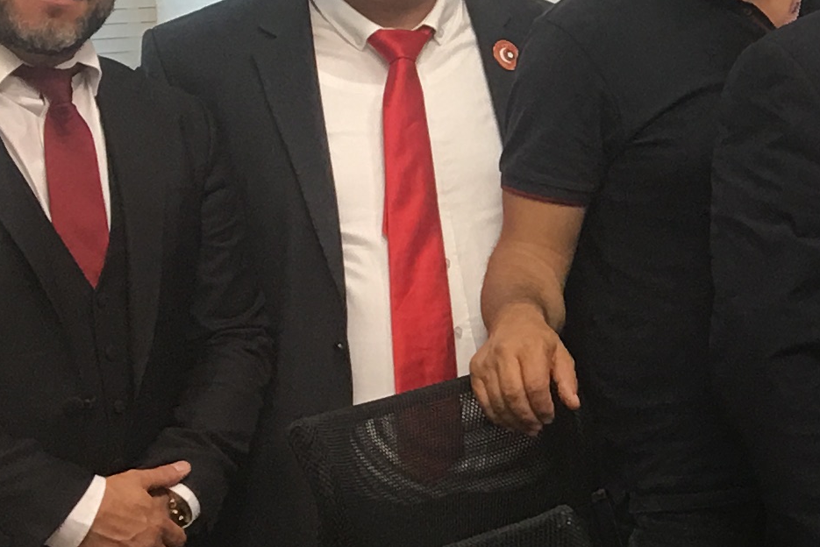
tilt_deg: -6.3
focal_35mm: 130
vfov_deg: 10.6
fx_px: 2962
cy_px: 286
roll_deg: -0.5
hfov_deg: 14.3
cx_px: 1358
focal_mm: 4.15
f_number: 2.2
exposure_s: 1/17
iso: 40
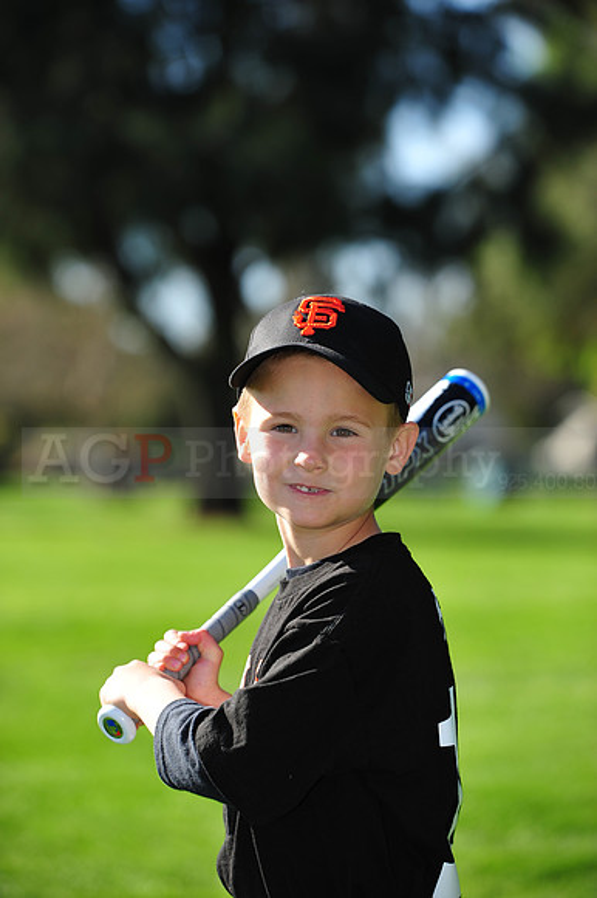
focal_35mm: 135
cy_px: 449
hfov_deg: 10.1
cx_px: 298
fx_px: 3362
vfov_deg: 15.2
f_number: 4.5
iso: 200
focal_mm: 135
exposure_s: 1/1000
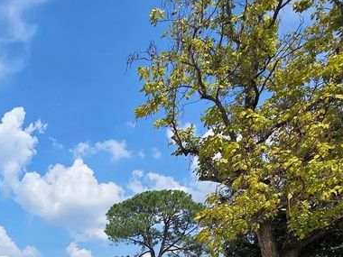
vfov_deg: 34.8
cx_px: -17
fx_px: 347
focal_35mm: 35
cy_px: 286
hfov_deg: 43.3
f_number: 2.2
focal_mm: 2.2
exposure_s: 1/3521
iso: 50
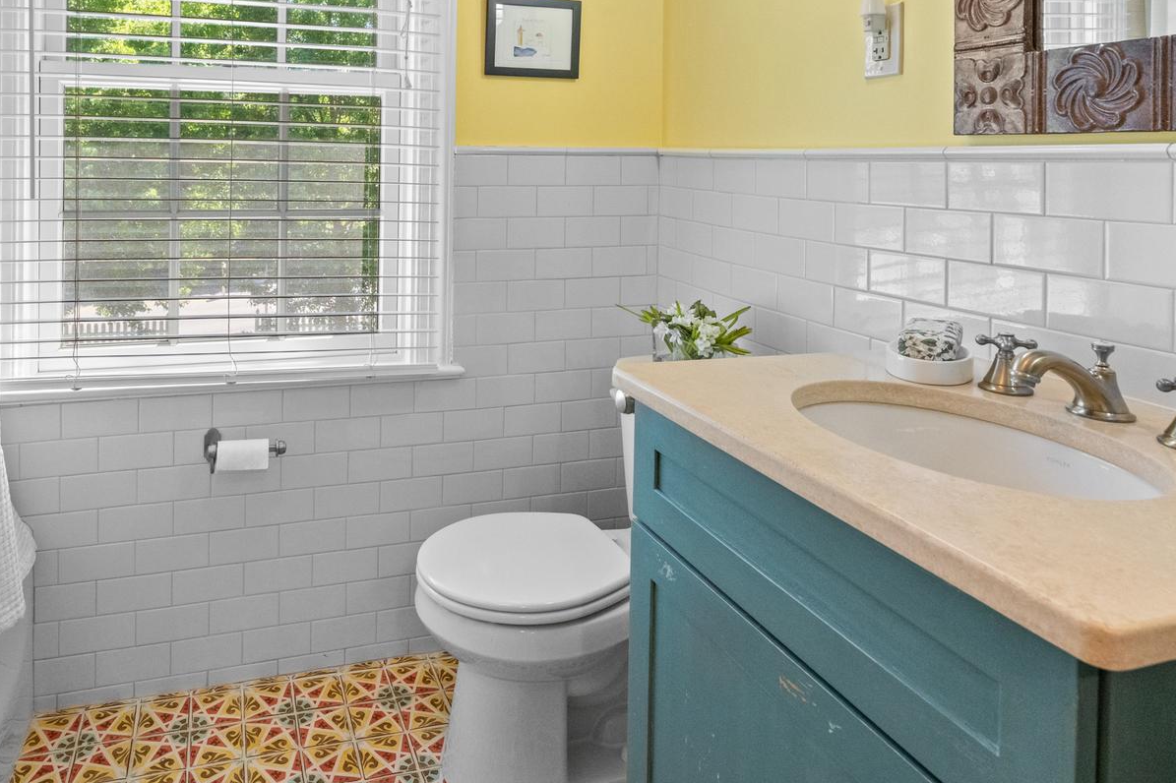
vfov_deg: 50.1
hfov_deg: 72.6
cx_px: 444
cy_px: 164
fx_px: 784
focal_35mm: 24
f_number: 7.1
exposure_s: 1/80
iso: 1250
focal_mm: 14
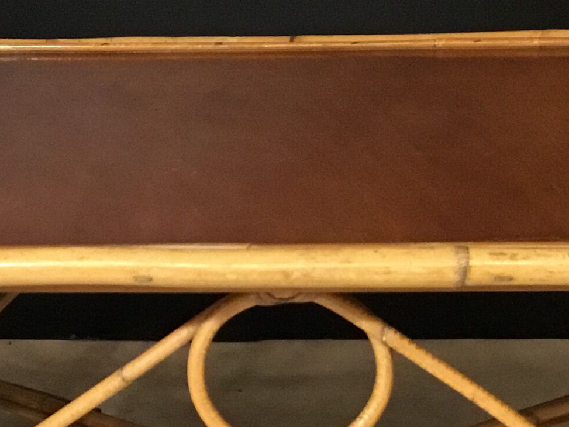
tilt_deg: -22.5
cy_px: 291
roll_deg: +1.4
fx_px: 1710
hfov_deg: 18.9
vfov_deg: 14.2
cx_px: 278
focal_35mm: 104
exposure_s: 1/17
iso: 200
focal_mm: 3.3
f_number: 2.4
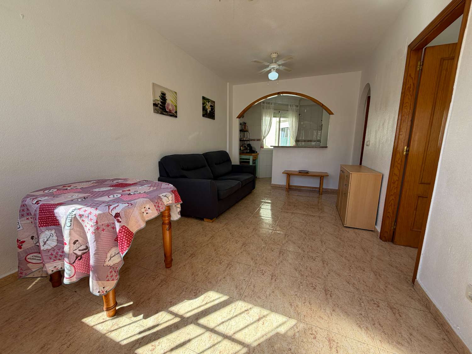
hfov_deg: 102.1
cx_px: 236
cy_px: 177
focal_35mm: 14
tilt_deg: -9.3
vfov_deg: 85.7
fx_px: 191
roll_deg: -0.1
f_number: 2.2
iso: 16
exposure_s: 1/100
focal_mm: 2.22
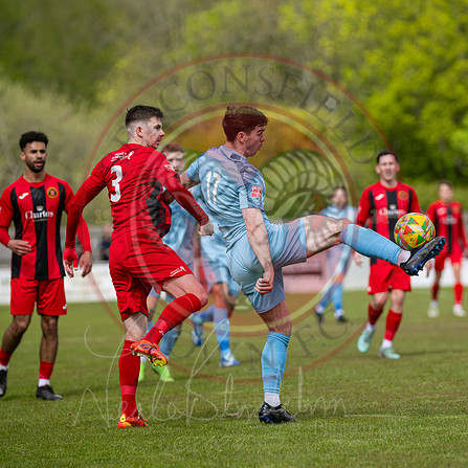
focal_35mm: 308
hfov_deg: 5.7
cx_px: 275
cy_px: 235
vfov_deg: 5.7
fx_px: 4711
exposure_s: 1/4000
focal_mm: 240
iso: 400
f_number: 4
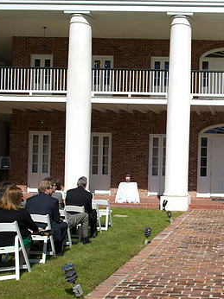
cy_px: 162
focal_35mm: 50
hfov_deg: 27.4
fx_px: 432
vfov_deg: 38.2
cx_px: 226
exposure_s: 1/250
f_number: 10
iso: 100
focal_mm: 31
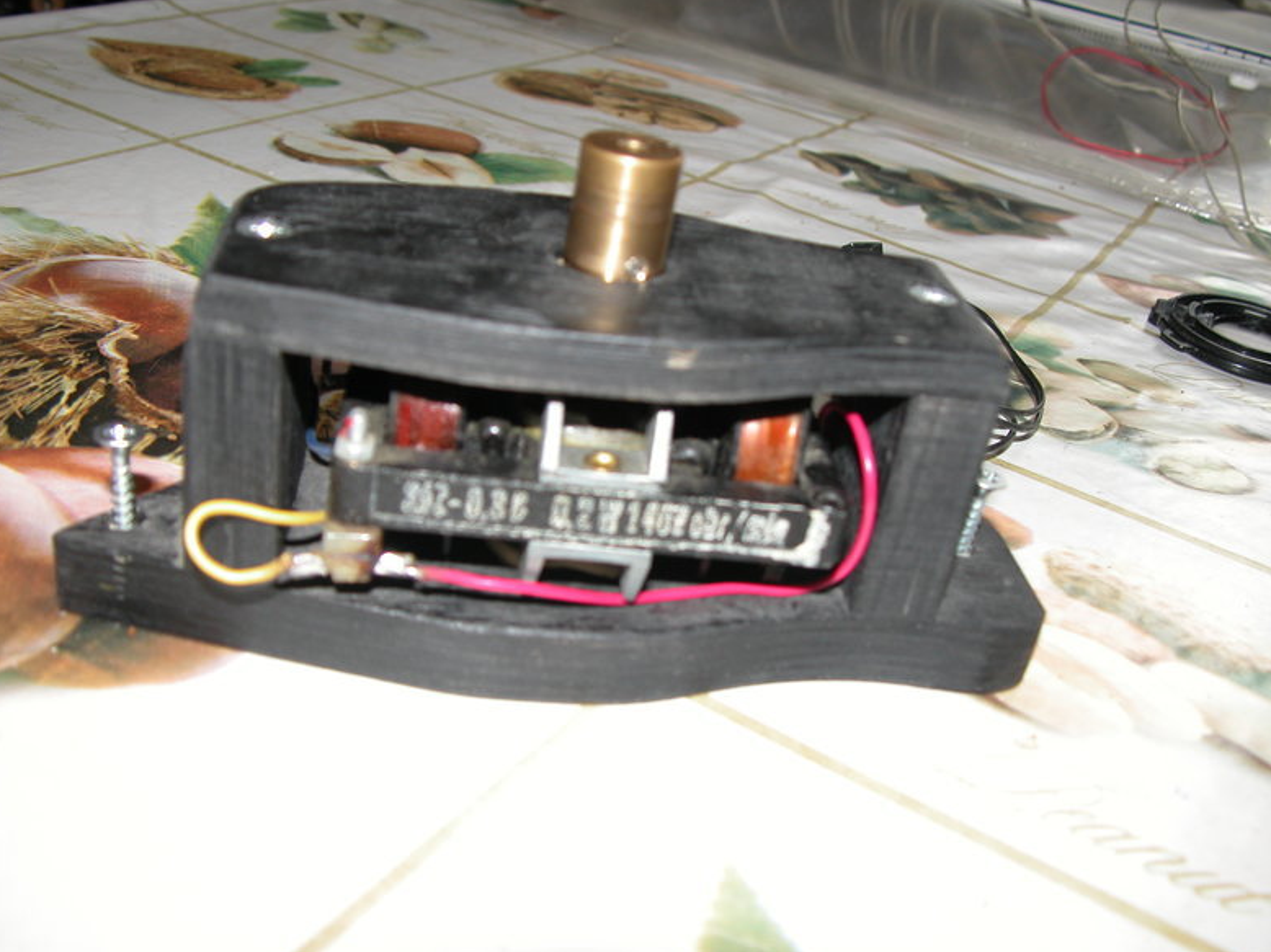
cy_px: 483
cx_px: 619
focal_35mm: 36
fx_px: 1321
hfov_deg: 51.4
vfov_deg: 39.6
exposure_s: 1/60
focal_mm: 8.9
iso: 100
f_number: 2.8
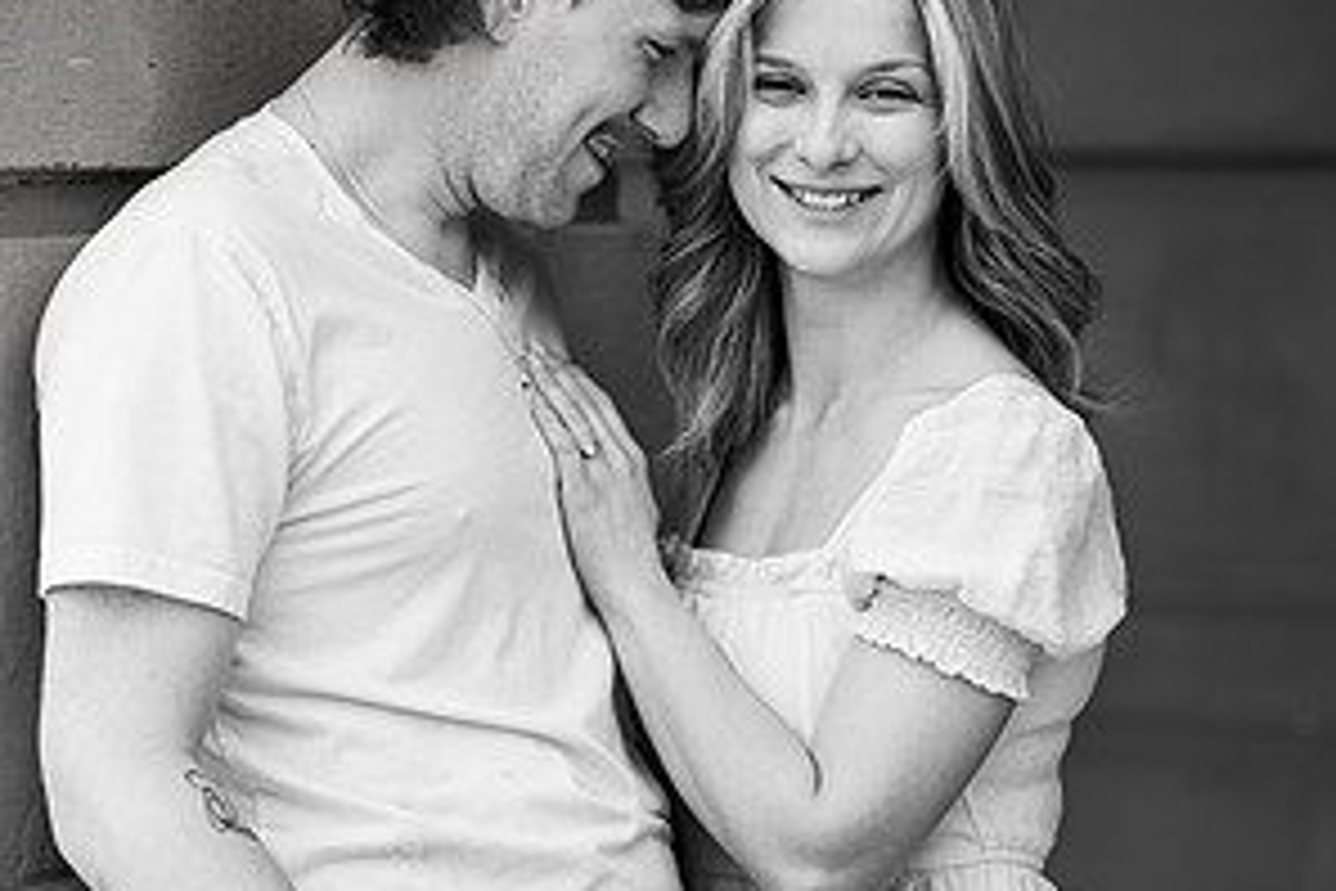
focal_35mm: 176
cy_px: 626
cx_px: 666
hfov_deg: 11.7
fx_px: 6531
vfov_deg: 7.8
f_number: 2.8
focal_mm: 116
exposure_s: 1/640
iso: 100
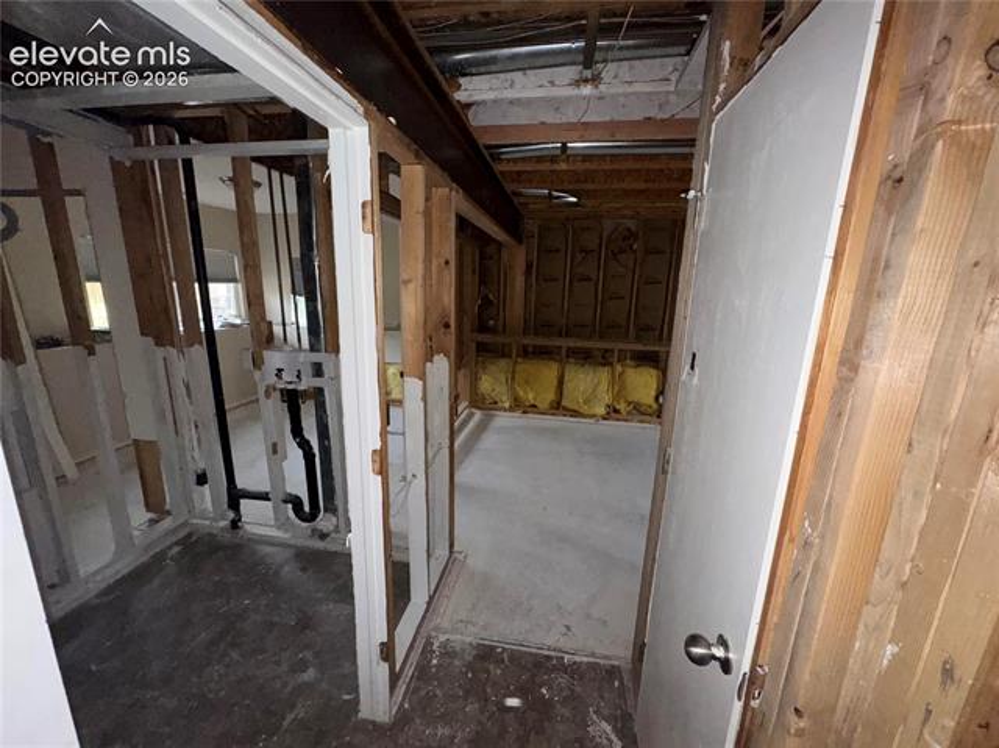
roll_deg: -1.7
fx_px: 404
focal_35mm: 14
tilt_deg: -13.4
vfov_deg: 85.6
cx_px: 500
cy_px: 374
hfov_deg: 102.1
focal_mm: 2.22
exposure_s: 1/60
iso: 320
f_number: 2.2
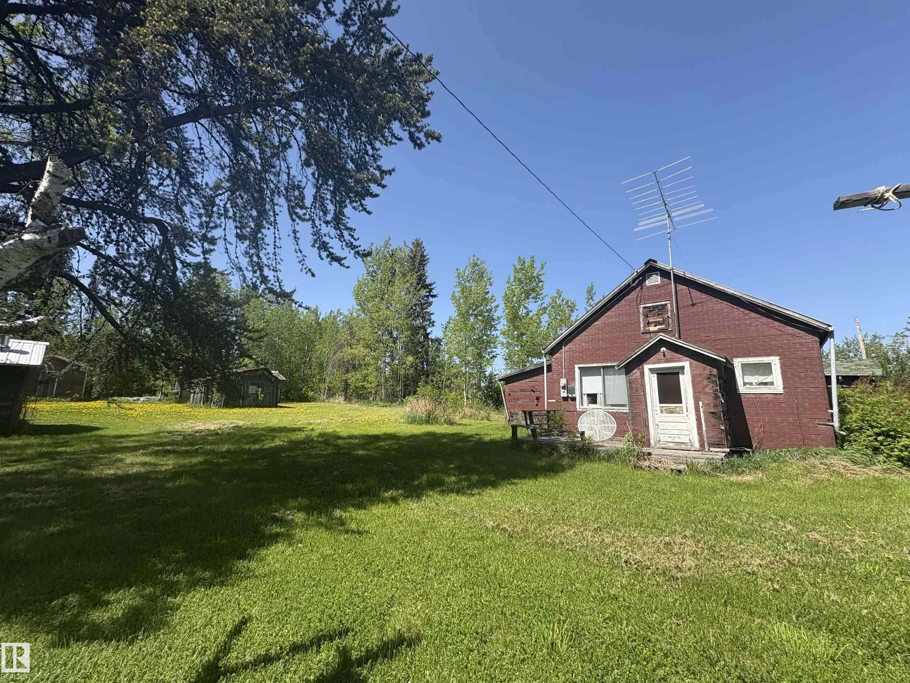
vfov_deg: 85.7
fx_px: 368
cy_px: 342
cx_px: 455
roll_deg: -1.6
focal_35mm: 14
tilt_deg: +11.2
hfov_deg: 102.1
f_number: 2.2
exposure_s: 1/1048
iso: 40
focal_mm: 2.22
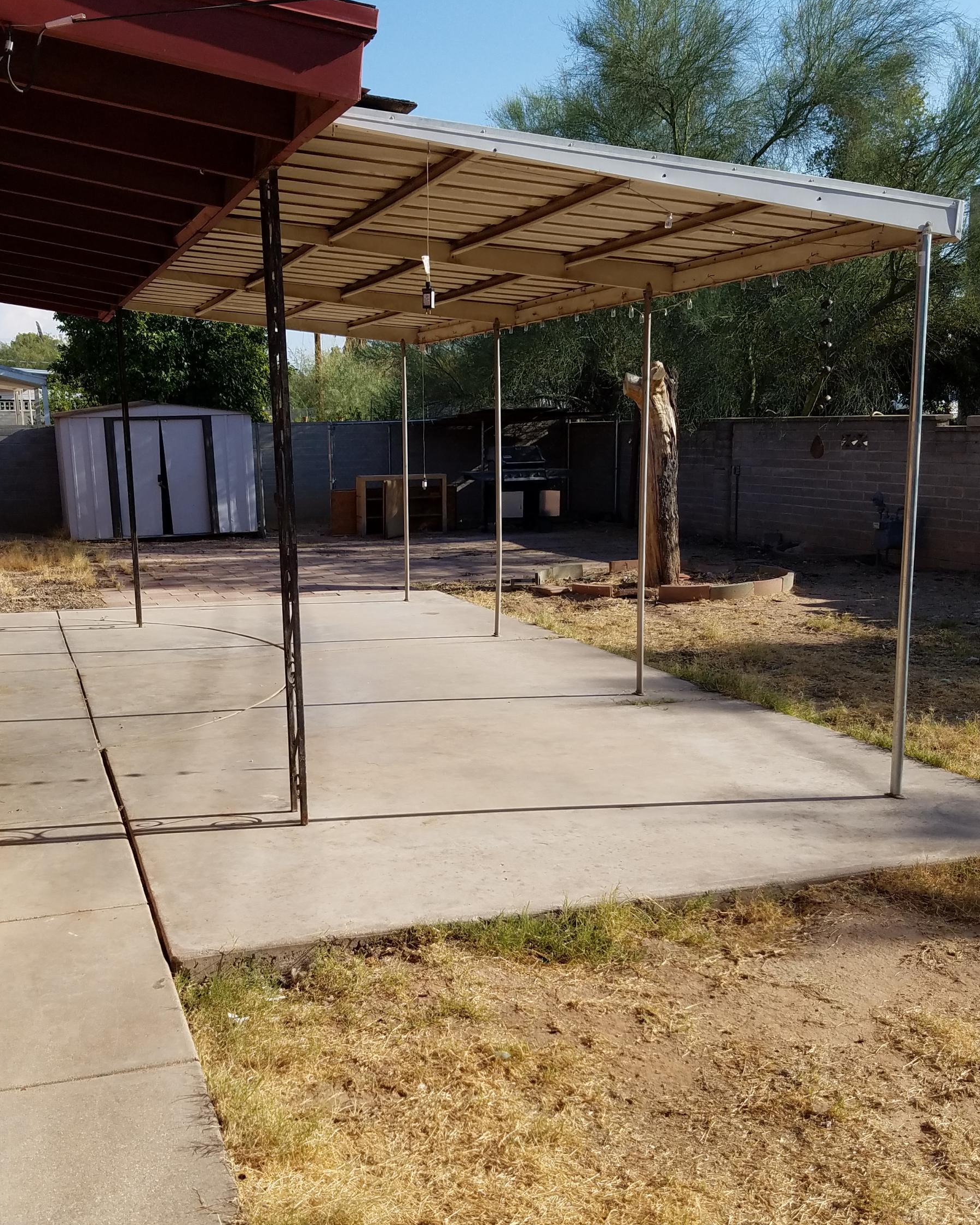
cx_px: 400
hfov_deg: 43.2
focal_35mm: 34
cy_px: 612
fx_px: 1233
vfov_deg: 52.8
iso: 50
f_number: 1.7
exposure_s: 1/2112
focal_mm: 4.2
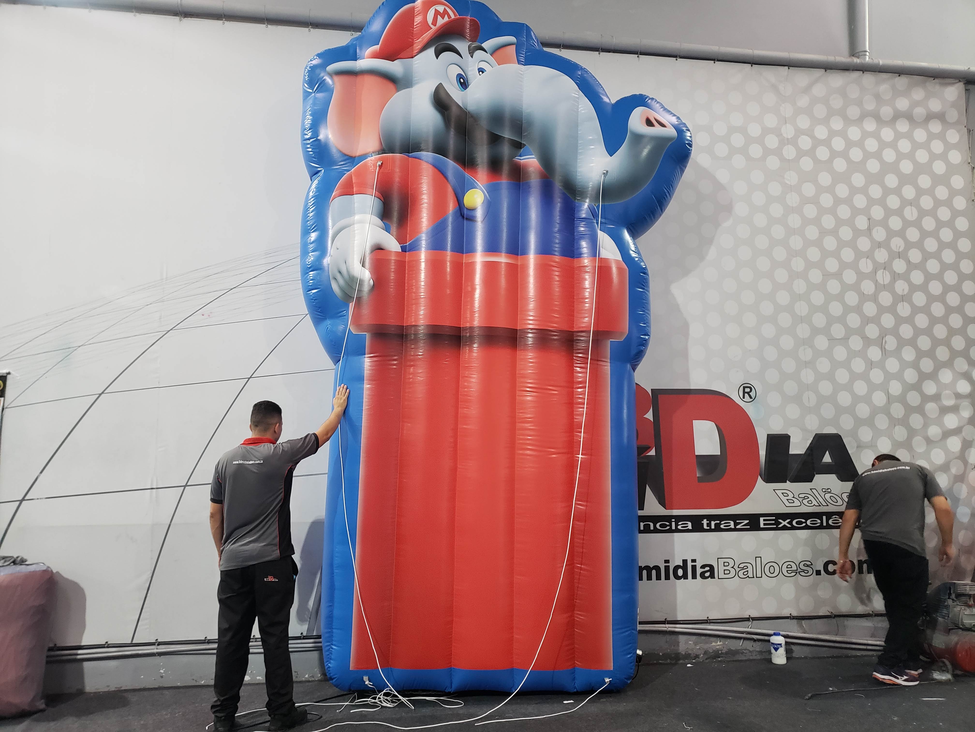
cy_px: 366
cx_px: 488
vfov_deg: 53.1
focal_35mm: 26
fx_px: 732
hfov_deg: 67.3
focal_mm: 4.3
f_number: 1.5
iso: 320
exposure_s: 1/30
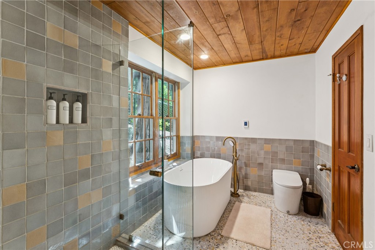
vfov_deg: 73.0
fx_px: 169
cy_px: 125
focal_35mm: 16
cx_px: 188
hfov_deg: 96.0
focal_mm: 16.2
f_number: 13
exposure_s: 1
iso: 100
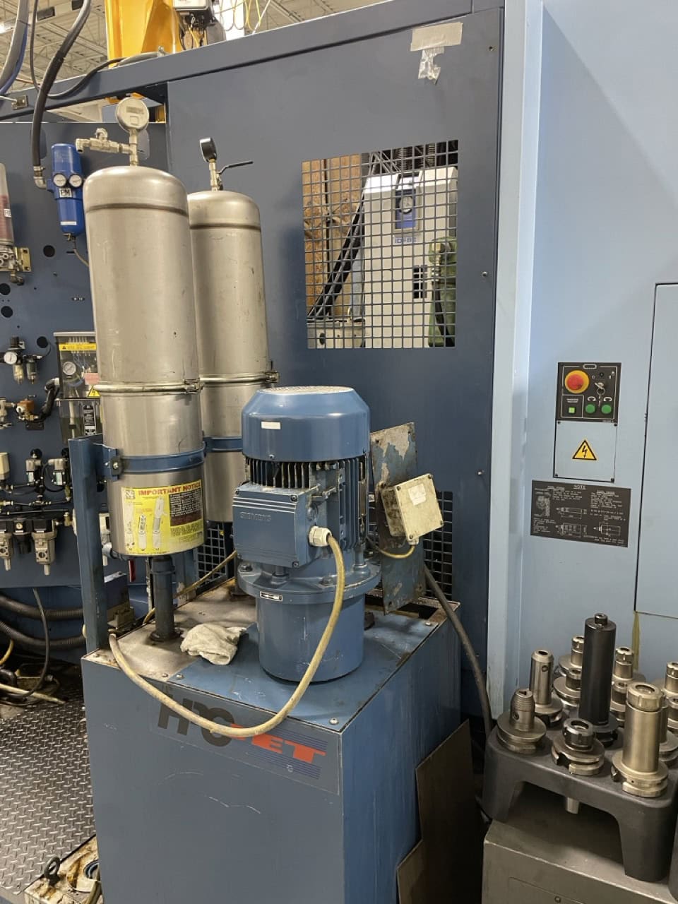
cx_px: 339
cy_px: 452
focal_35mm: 26
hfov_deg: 53.1
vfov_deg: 67.3
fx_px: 679
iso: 250
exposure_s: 1/60
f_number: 1.6
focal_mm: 4.2
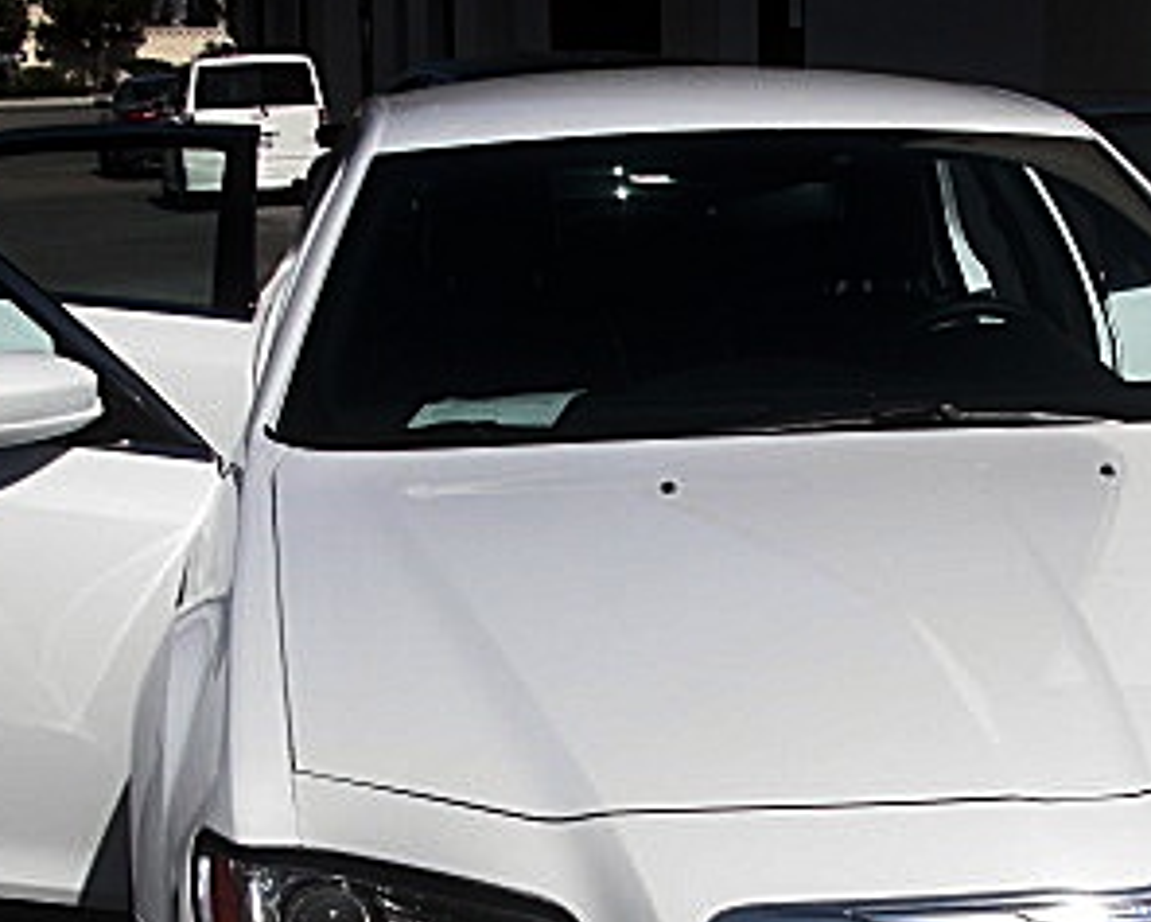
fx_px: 2590
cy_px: 712
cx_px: 750
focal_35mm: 76
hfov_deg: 25.0
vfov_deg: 20.0
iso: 50
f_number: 7.9
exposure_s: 1/320
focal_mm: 6.3
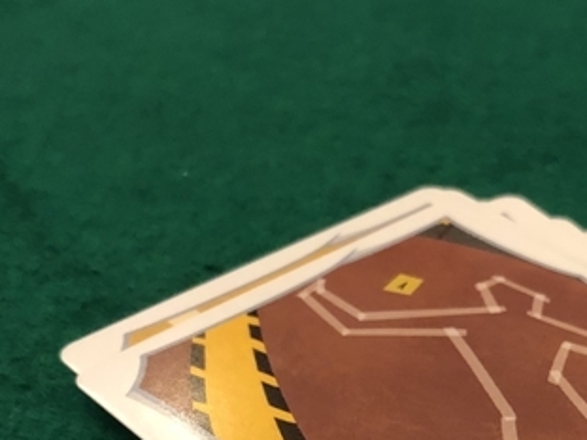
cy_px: 440
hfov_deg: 26.5
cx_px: 474
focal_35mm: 72
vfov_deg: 19.8
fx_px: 1220
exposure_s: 1/13
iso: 100
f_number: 1.8
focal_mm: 3.99
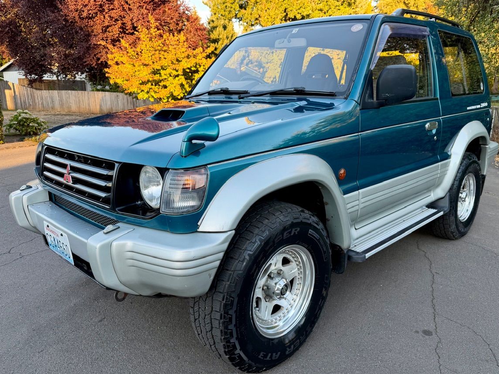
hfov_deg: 65.2
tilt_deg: -14.5
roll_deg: +1.1
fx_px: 389
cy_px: 193
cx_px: 272
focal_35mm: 27
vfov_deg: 51.3
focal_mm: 6.76
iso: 64
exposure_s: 1/180
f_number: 1.78
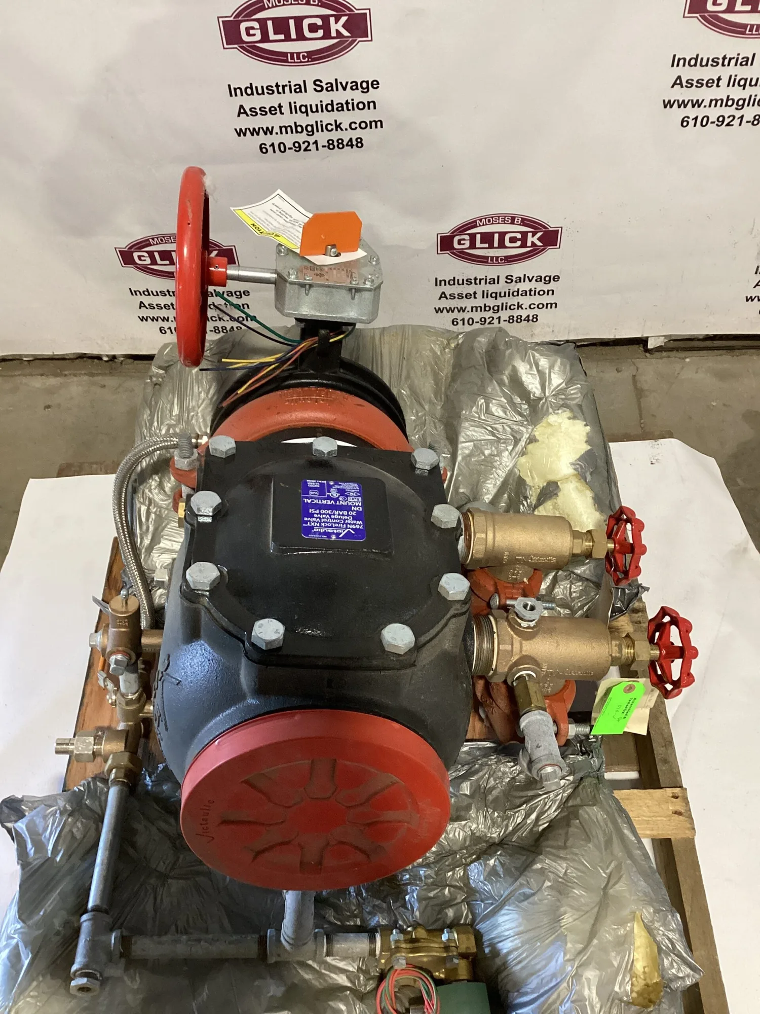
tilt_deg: -52.5
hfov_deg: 45.4
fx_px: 907
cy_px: 507
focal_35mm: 31
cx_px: 380
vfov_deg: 58.4
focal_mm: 3.3
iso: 320
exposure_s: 1/60
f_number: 2.4
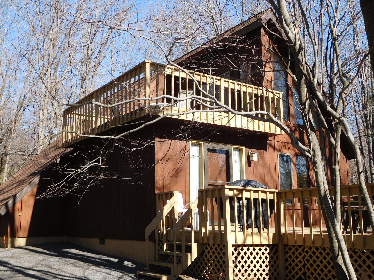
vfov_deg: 36.0
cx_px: 187
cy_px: 140
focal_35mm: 40
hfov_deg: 46.8
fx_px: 432
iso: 125
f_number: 3.9
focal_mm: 7.1
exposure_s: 1/500
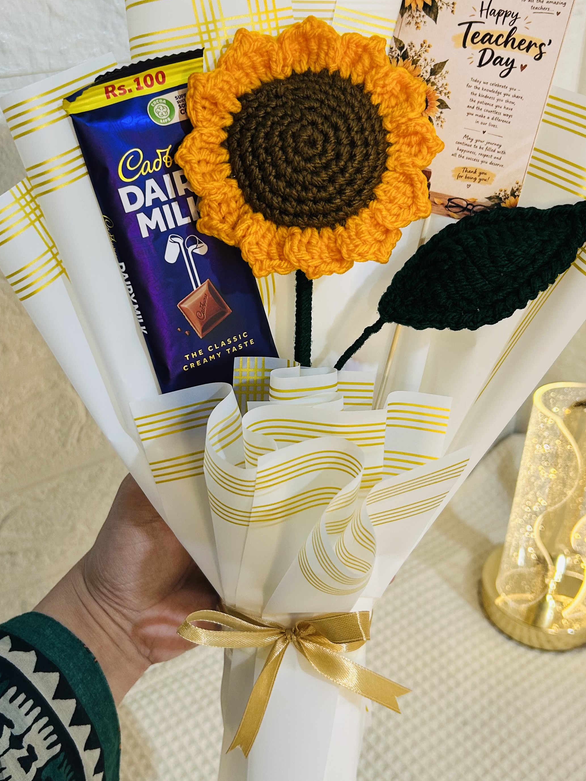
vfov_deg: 48.9
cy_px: 365
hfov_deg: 37.7
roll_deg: -1.3
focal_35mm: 38
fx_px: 858
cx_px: 297
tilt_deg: -29.0
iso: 100
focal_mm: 5.7
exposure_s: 1/50
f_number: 1.5
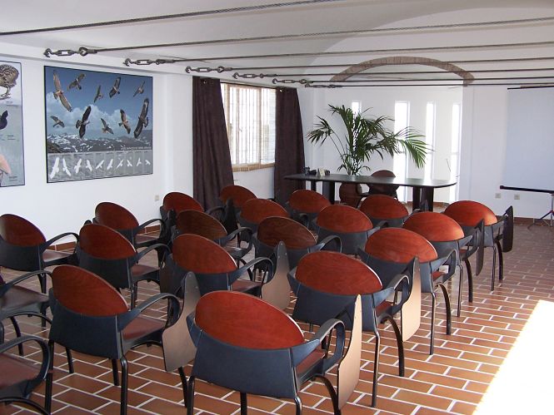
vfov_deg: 37.7
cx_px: 277
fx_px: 608
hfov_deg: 49.0
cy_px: 208
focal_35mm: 38
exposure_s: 1/60
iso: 140
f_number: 2.8
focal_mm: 6.3
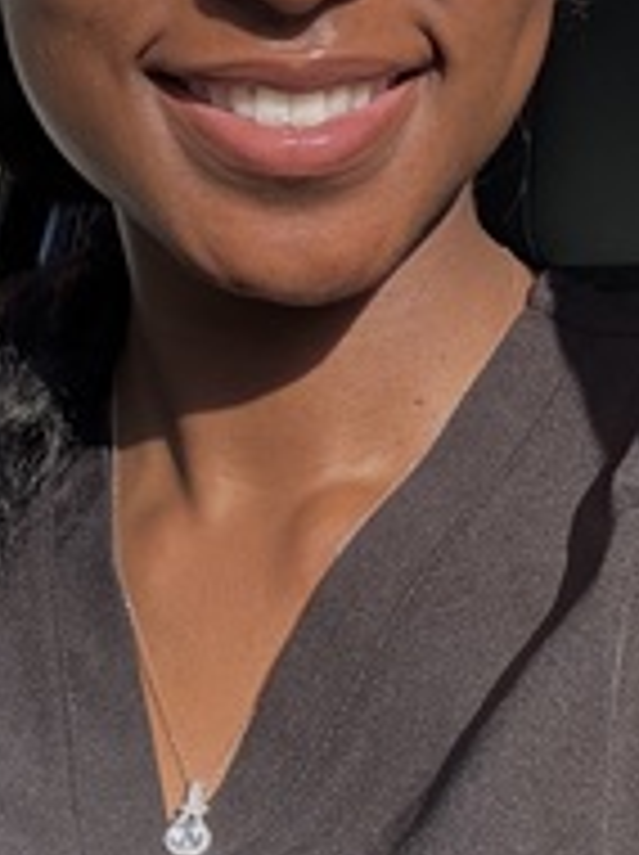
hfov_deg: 18.6
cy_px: 274
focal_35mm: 79
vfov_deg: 24.6
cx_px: 286
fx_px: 1949
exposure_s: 1/750
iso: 25
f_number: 1.9
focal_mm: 2.69
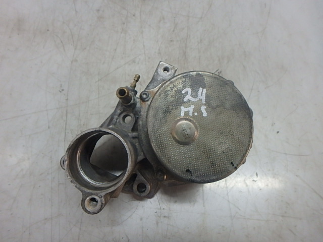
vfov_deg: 63.4
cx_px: 162
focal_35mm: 21
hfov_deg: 79.0
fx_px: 196
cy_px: 121
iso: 200
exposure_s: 1/50
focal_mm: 3.7
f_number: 3.5
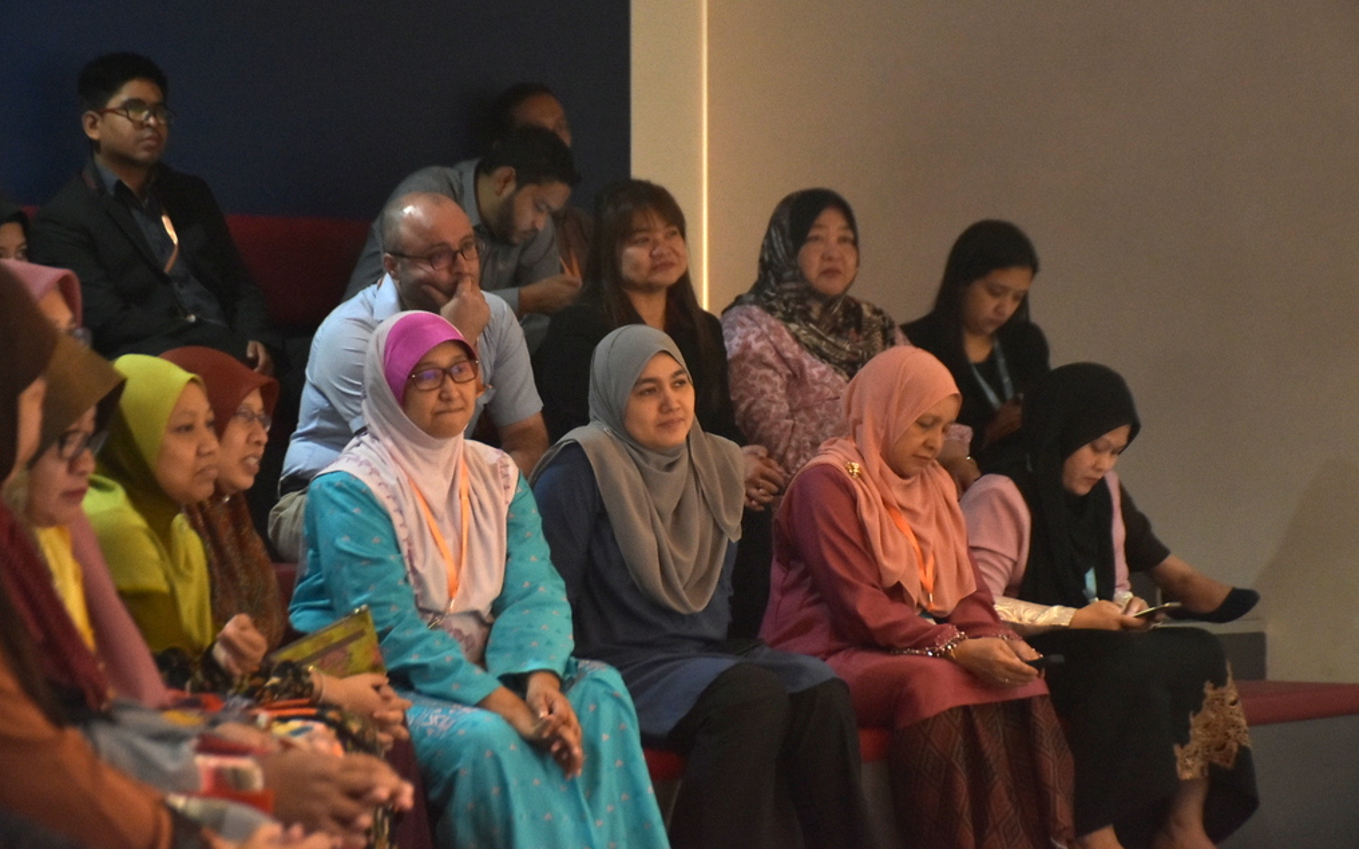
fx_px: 4000
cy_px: 411
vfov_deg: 12.1
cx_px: 682
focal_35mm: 108
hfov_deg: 19.3
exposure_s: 1/60
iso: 1600
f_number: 5.6
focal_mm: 70
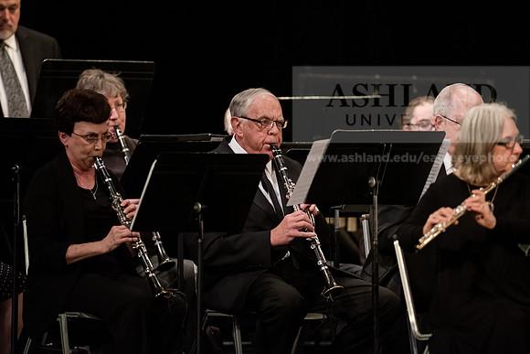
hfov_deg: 6.9
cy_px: 177
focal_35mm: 300
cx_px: 265
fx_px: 4417
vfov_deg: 4.6
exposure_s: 1/320
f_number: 3.2
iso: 4000
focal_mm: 300
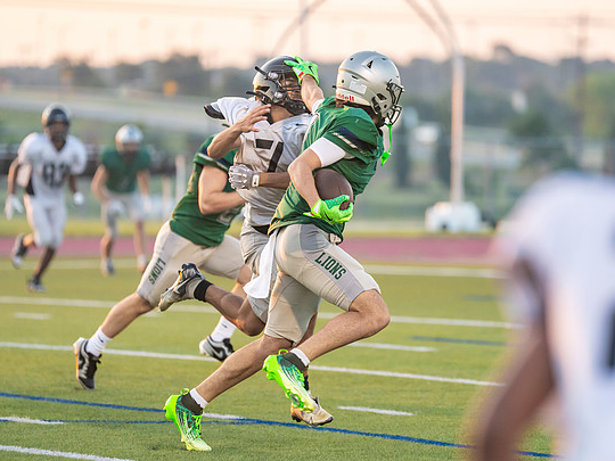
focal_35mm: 283
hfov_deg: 7.0
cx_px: 371
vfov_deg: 5.3
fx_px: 5028
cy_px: 225
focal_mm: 200
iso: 1600
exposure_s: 1/1600
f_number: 3.2
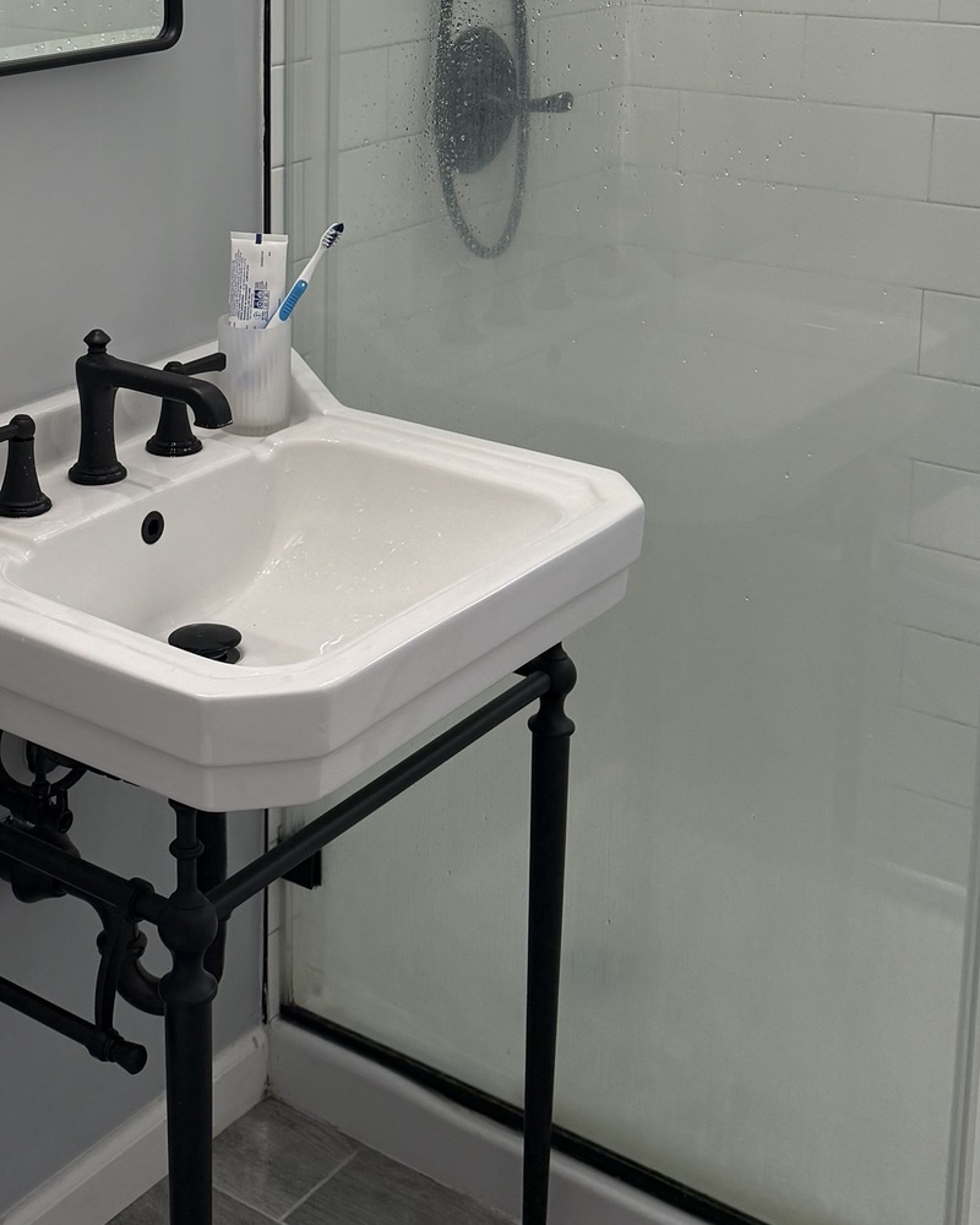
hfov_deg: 27.6
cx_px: 206
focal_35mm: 54
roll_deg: +0.1
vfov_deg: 33.2
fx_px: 1958
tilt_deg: -9.5
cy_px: 151
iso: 125
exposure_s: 1/240
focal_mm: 6.76
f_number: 1.78
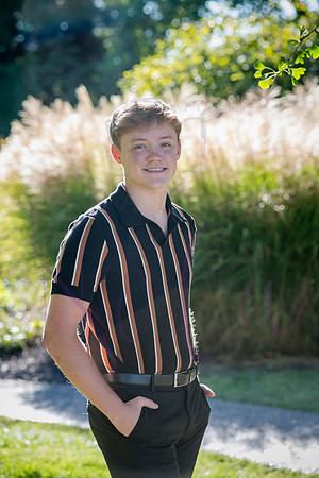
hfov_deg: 10.2
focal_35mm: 135
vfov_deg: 15.2
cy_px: 239
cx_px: 160
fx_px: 1794
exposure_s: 1/320
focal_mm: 135
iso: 800
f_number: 7.1
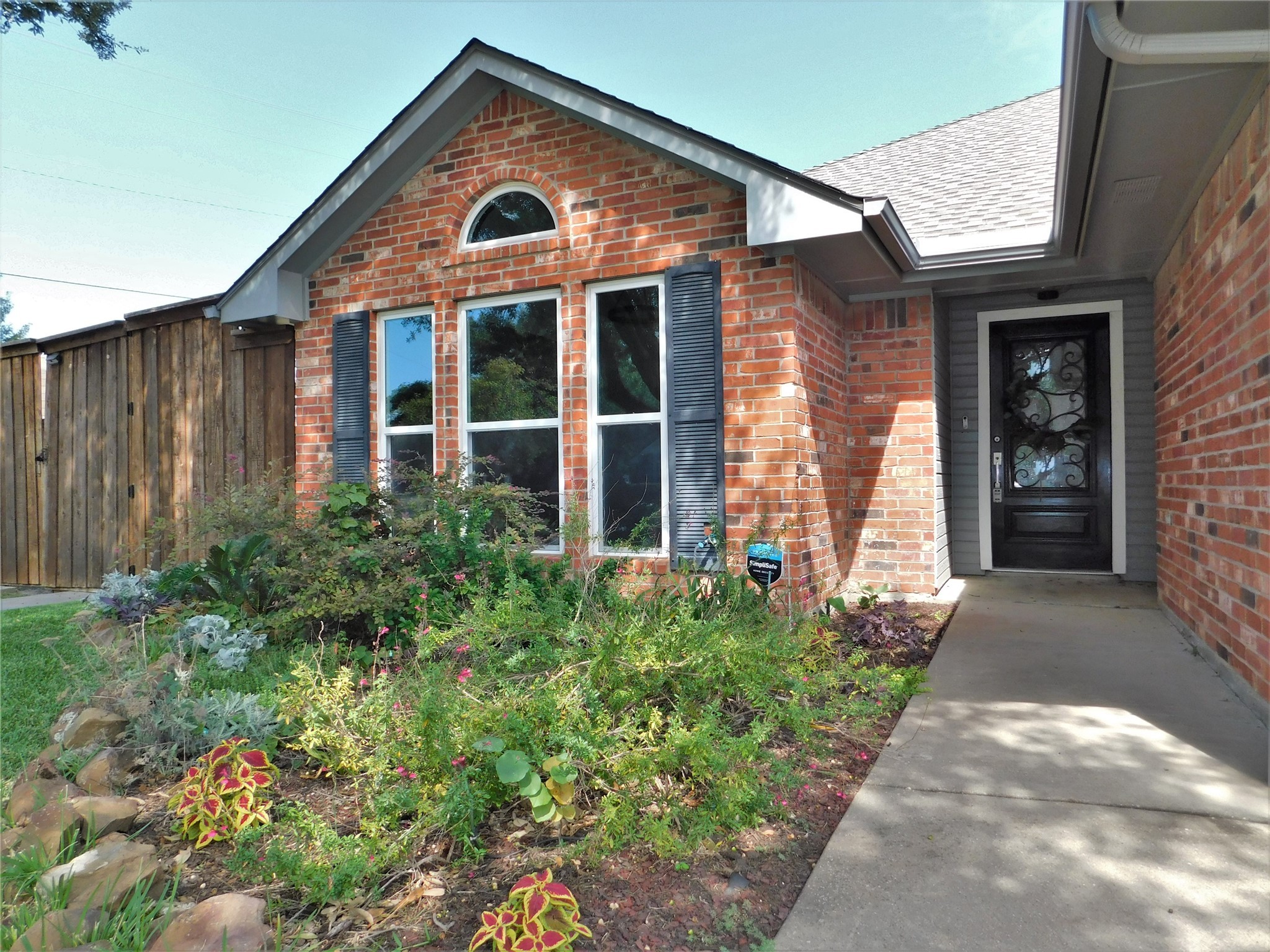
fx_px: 844
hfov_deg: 73.9
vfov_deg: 58.9
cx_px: 635
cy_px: 476
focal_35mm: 23
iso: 125
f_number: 3
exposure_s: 1/400
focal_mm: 4
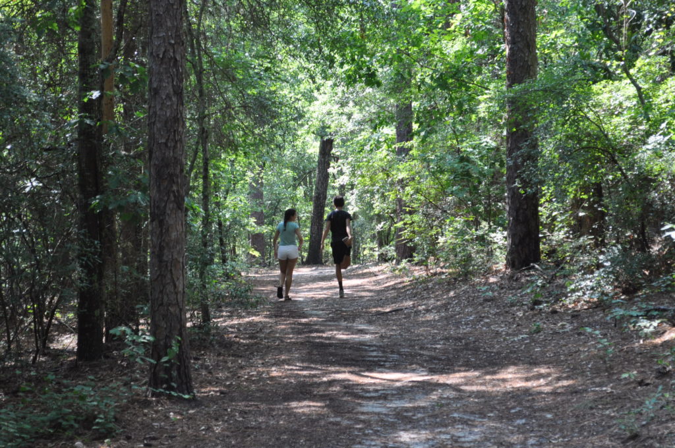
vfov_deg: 16.5
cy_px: 224
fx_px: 1545
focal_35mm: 82
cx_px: 338
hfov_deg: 24.6
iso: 400
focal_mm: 55
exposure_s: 1/100
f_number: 5.6
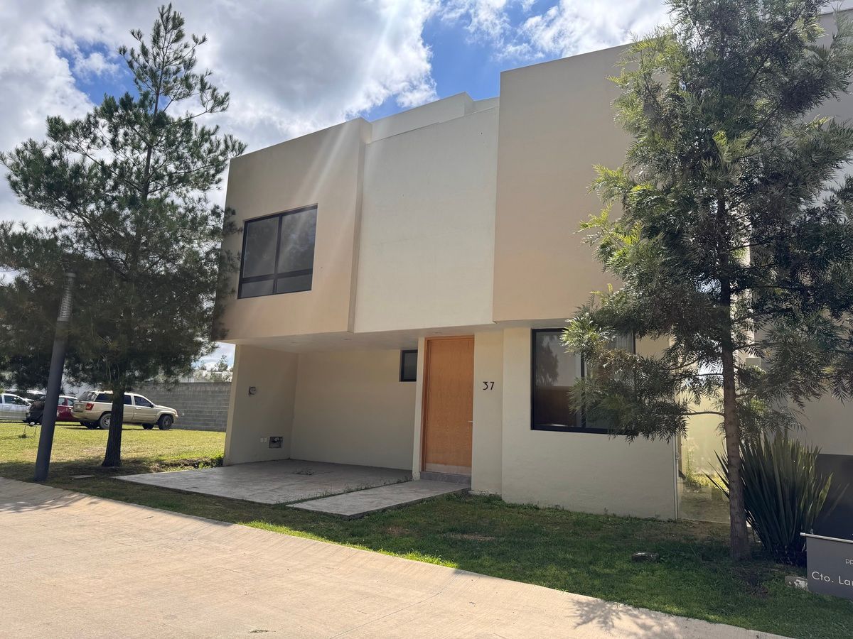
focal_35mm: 24
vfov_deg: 56.8
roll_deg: -3.2
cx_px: 426
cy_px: 320
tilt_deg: +11.4
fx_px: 591
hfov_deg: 71.6
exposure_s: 1/4950
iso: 80
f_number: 1.78
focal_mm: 6.76
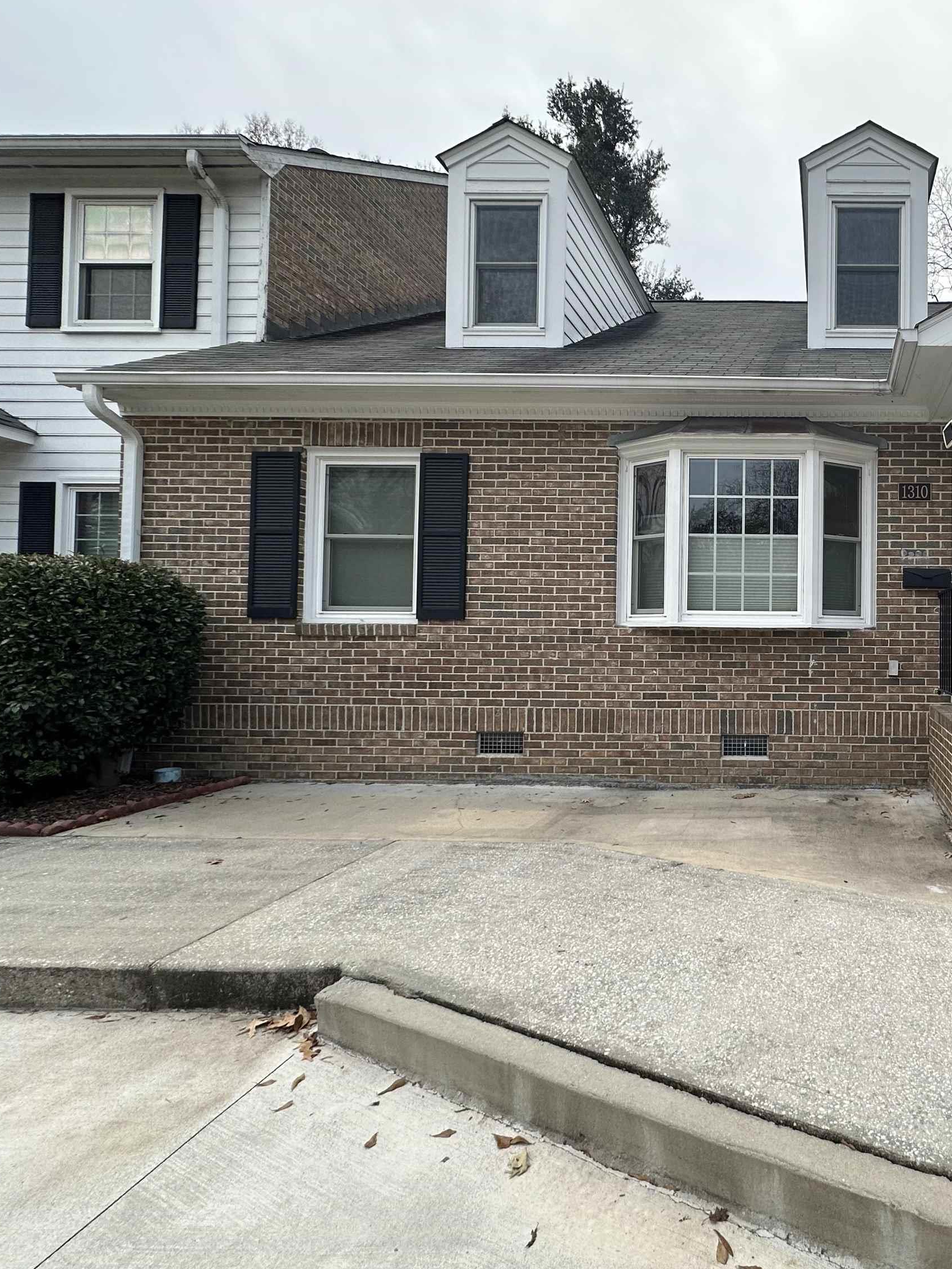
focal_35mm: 19
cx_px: 826
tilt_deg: +1.7
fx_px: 697
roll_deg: -0.4
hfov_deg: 60.1
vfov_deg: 84.7
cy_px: 627
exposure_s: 1/99
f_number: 2.2
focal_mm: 2.22
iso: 64
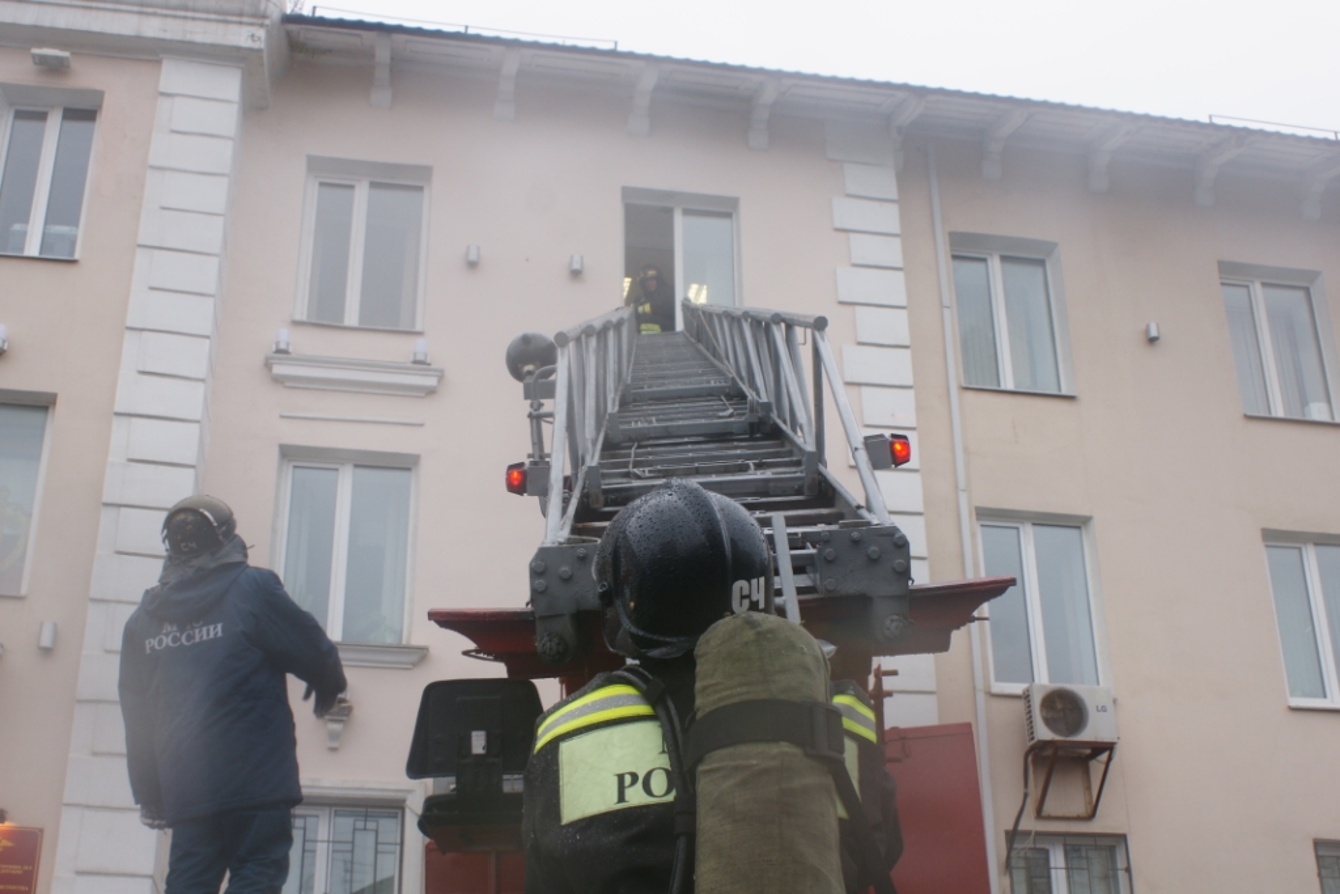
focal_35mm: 42
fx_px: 1563
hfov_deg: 46.4
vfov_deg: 31.9
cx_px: 670
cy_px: 447
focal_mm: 28
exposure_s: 1/60
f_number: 6.7
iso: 200
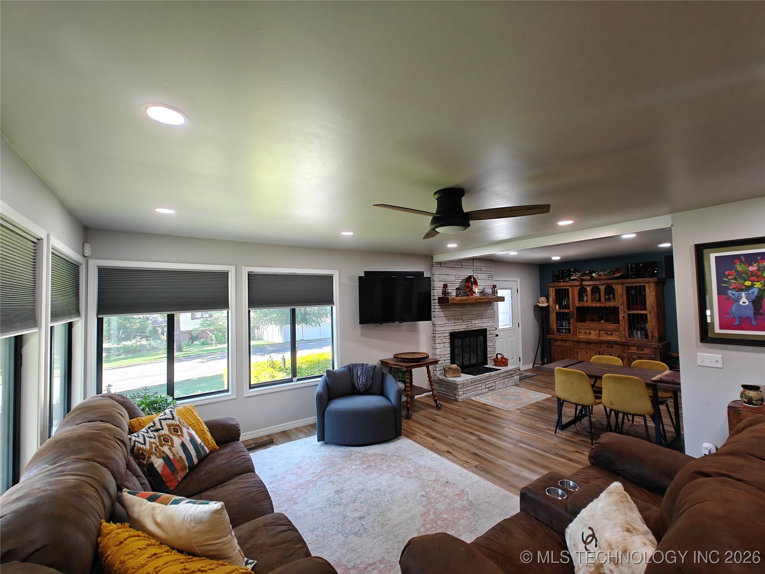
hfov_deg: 102.1
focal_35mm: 14
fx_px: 309
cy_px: 287
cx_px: 382
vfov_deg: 85.7
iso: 100
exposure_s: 1/40
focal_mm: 2.62
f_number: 2.2
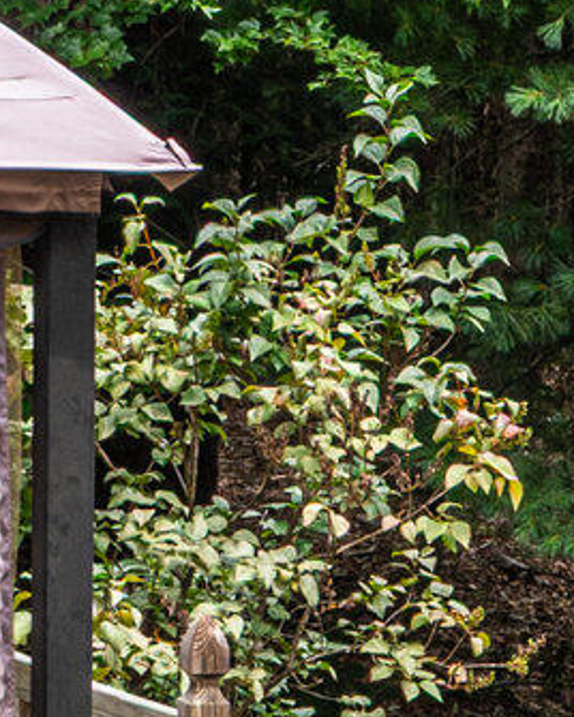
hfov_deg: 5.4
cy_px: 1391
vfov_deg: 6.6
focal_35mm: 284
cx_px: 1097
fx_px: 6031
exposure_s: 1/100
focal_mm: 39
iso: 100
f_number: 11
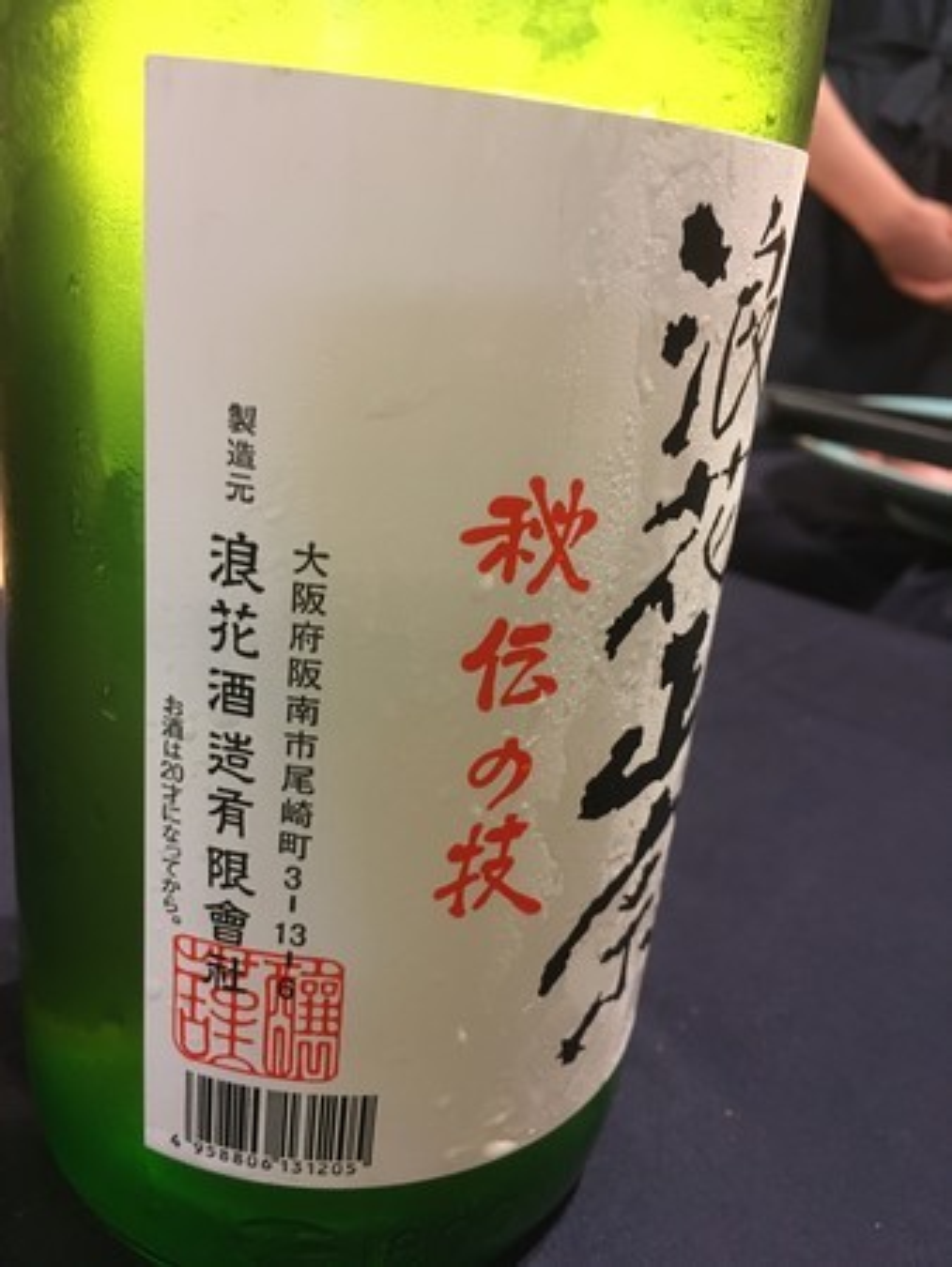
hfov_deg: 48.3
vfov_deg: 61.6
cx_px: 476
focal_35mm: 29
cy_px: 634
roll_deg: -6.1
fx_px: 1062
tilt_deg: -22.0
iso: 200
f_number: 2.2
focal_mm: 4.15
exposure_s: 1/30
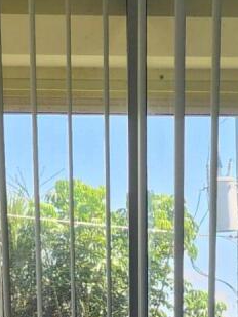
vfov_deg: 11.5
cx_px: 182
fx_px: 1365
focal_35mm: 149
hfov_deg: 9.9
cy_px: 702
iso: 20
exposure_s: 1/180
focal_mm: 5.4
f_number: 1.8
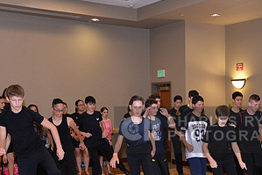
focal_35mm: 62
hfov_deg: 31.6
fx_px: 451
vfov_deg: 21.7
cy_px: 130
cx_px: 209
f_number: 5.6
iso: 2000
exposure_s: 1/250
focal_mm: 32
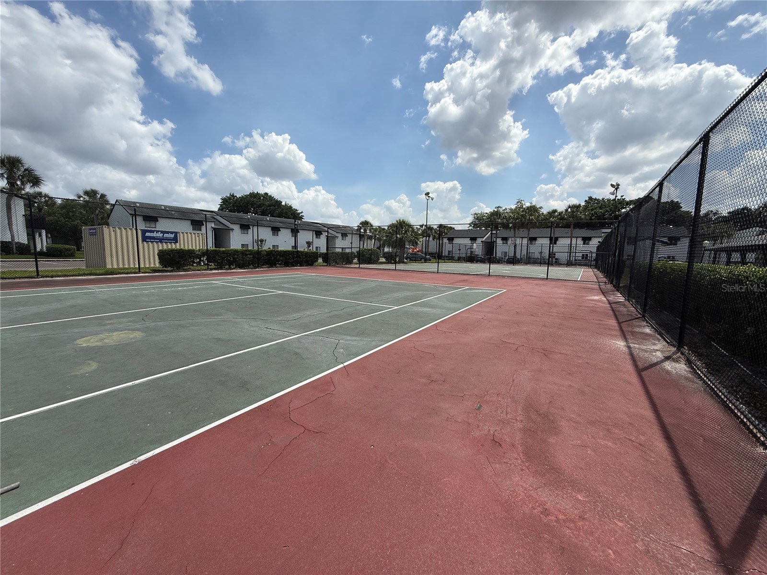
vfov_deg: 85.7
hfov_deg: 102.1
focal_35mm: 14
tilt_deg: -5.7
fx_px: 310
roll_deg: -4.1
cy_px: 288
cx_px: 384
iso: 50
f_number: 2.2
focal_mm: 2.22
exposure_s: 1/2841
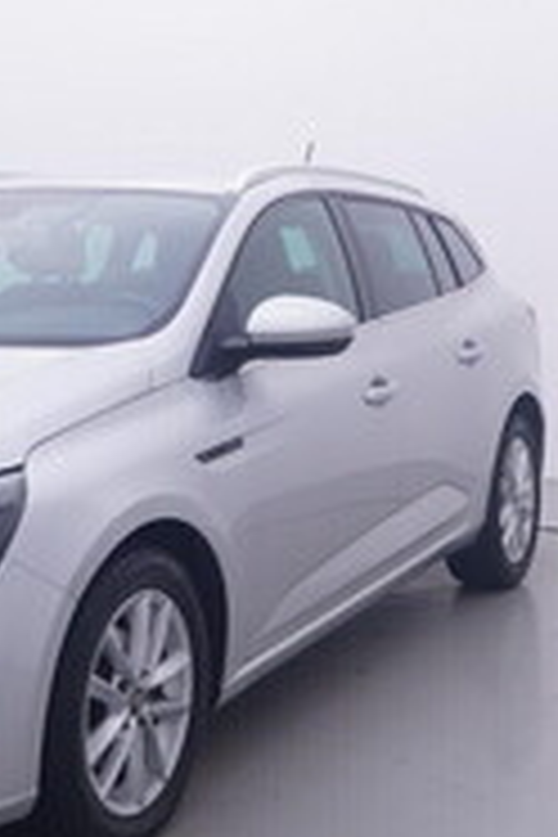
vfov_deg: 30.2
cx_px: 151
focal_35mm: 66
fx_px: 1545
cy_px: 331
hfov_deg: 20.3
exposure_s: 1/80
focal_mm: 15
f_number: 5
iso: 200
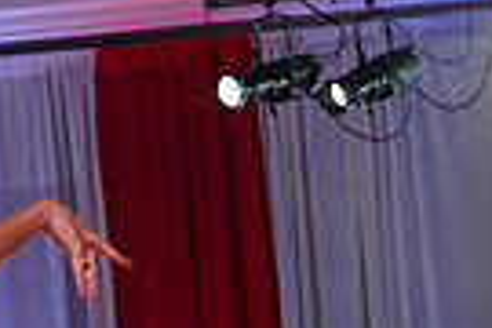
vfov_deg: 5.1
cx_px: -211
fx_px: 3580
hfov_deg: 7.7
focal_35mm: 262
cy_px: 672
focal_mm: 61
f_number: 6.3
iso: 1600
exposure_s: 1/160
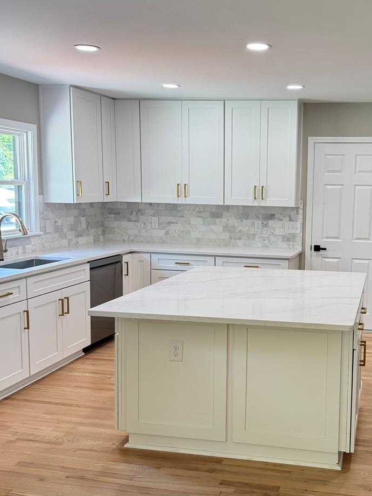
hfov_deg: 35.1
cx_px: 281
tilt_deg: -6.2
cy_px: 258
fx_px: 573
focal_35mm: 40
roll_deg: -1.3
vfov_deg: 46.8
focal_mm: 6.76
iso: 125
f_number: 1.78
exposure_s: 1/120
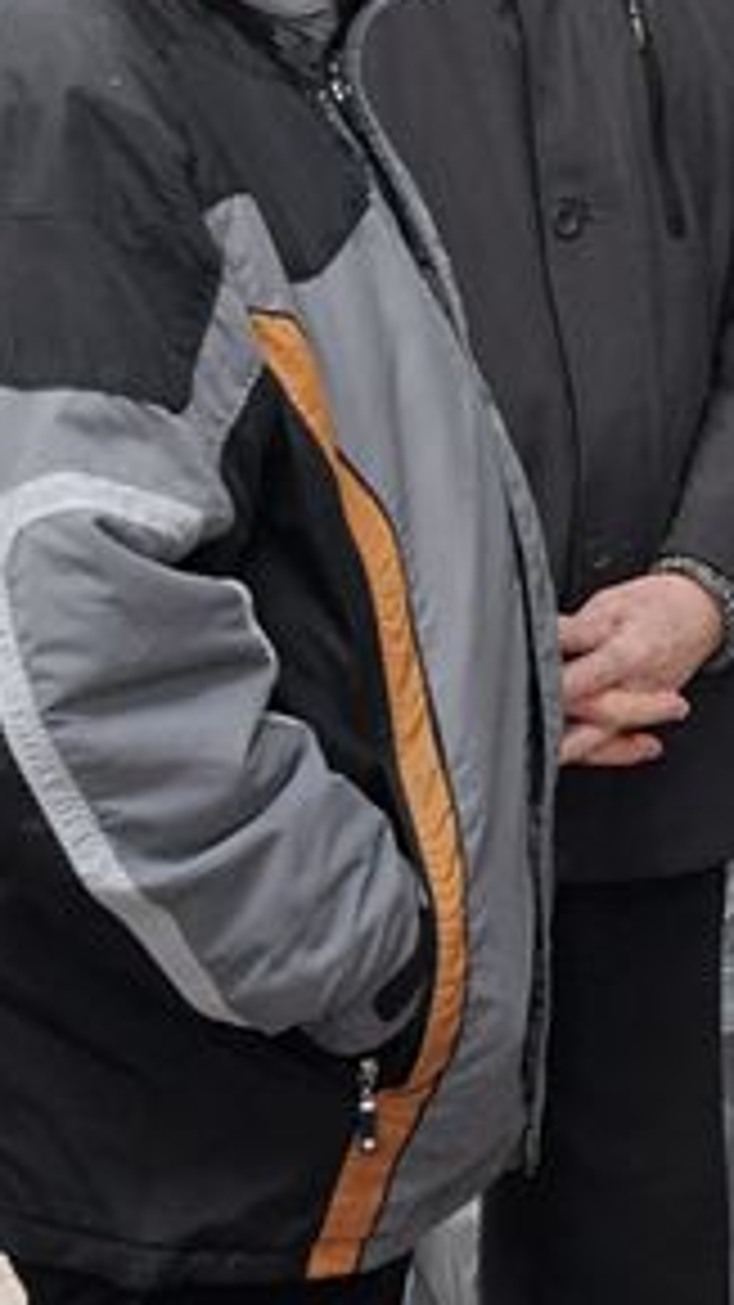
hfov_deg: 8.7
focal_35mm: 138
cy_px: 421
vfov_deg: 15.5
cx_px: 959
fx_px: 4778
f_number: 5.6
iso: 1600
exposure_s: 1/125
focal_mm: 30
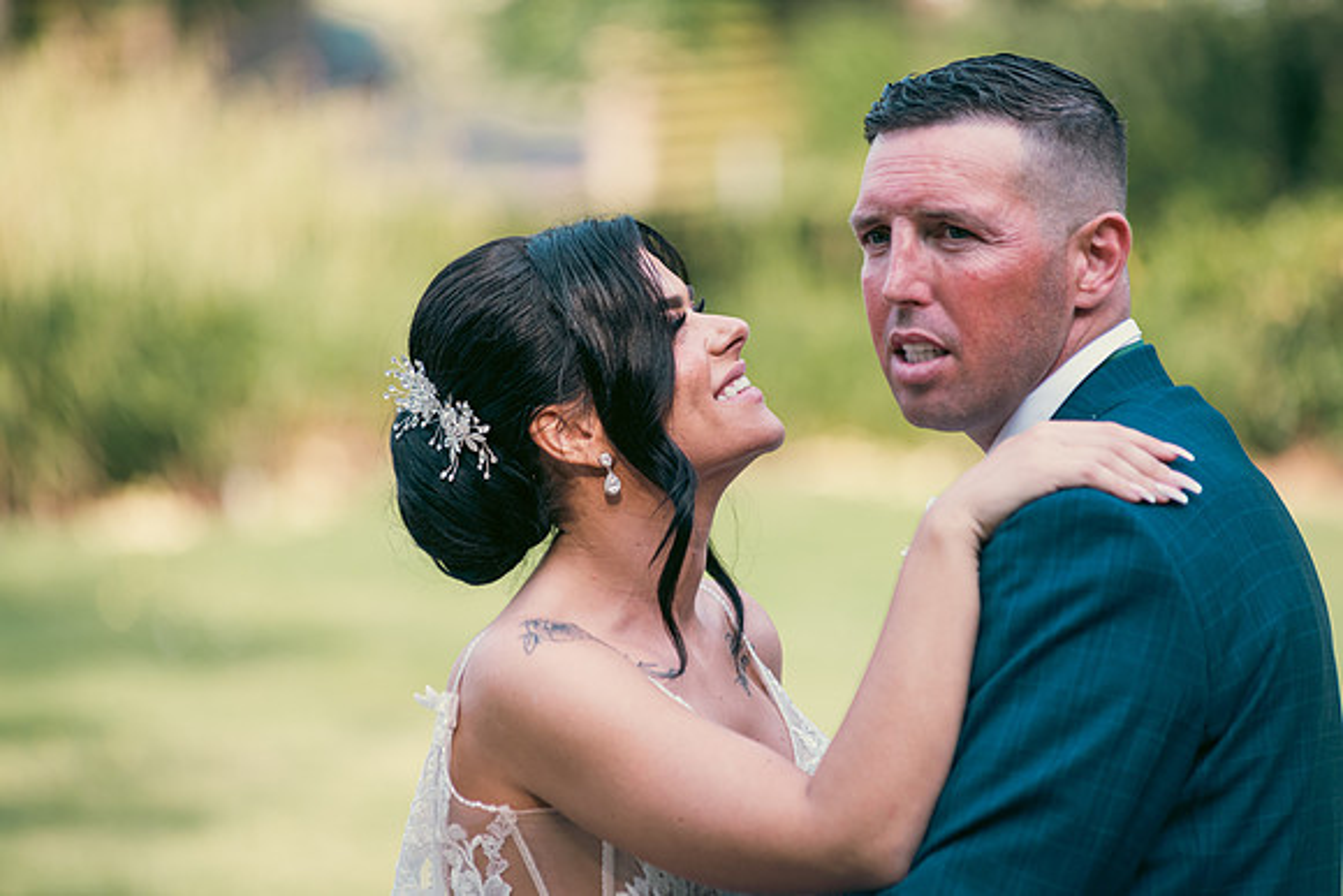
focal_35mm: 200
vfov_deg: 6.9
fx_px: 7463
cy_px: 448
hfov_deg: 10.3
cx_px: 672
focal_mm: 200
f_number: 3.5
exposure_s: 1/200
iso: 100
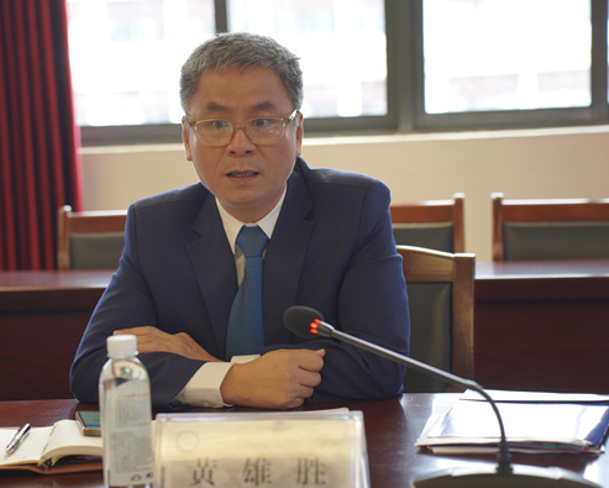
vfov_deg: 19.0
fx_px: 1461
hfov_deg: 23.5
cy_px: 244
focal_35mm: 81
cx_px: 253
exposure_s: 1/125
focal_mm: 71
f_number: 3.5
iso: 1000
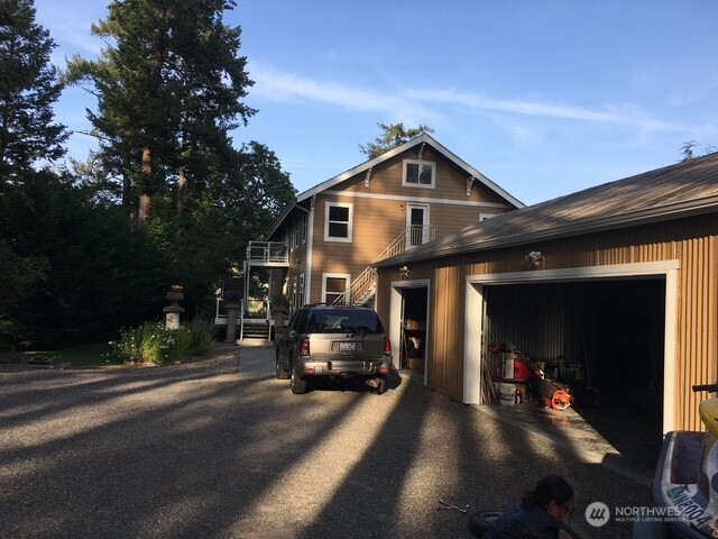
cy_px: 270
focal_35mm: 29
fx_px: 602
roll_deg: -0.9
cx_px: 359
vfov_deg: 48.2
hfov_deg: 61.7
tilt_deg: +3.8
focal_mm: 4.15
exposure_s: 1/827
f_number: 2.2
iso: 25
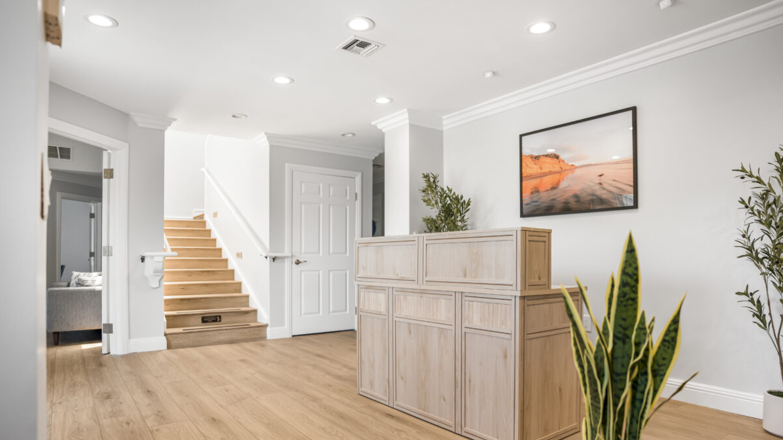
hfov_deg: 83.8
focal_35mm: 21
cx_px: 391
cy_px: 253
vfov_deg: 53.4
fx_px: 436
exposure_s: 1/160
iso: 320
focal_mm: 20
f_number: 2.8
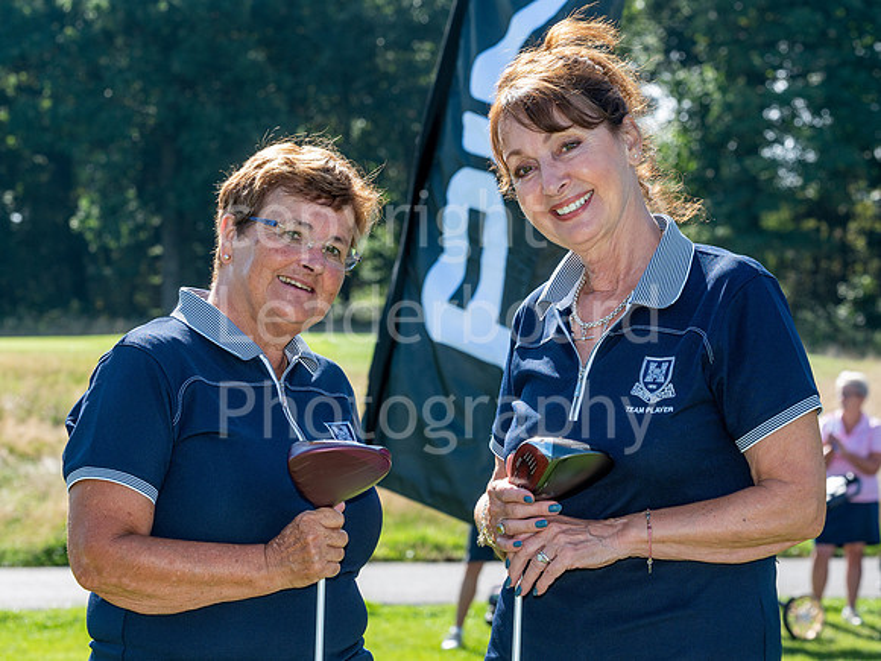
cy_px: 332
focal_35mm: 127
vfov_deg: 11.7
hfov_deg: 15.6
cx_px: 519
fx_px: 3221
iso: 200
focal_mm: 98
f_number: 9
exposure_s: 1/250
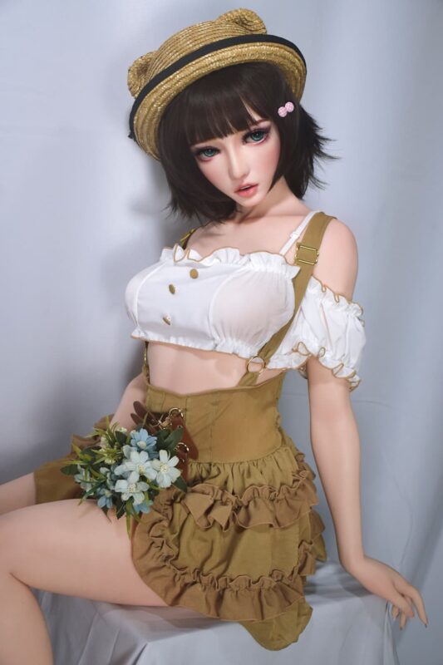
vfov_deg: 41.1
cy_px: 332
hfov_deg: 28.1
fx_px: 886
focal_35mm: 48
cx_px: 222
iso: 400
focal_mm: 32
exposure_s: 1/80
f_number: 4.2
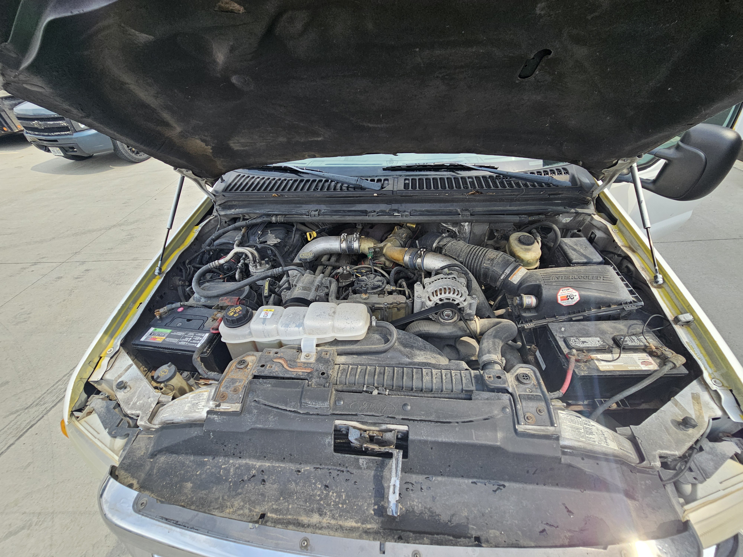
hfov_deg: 106.2
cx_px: 372
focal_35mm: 13
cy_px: 278
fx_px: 279
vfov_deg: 89.9
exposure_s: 1/805
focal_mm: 2.2
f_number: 2.2
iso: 50
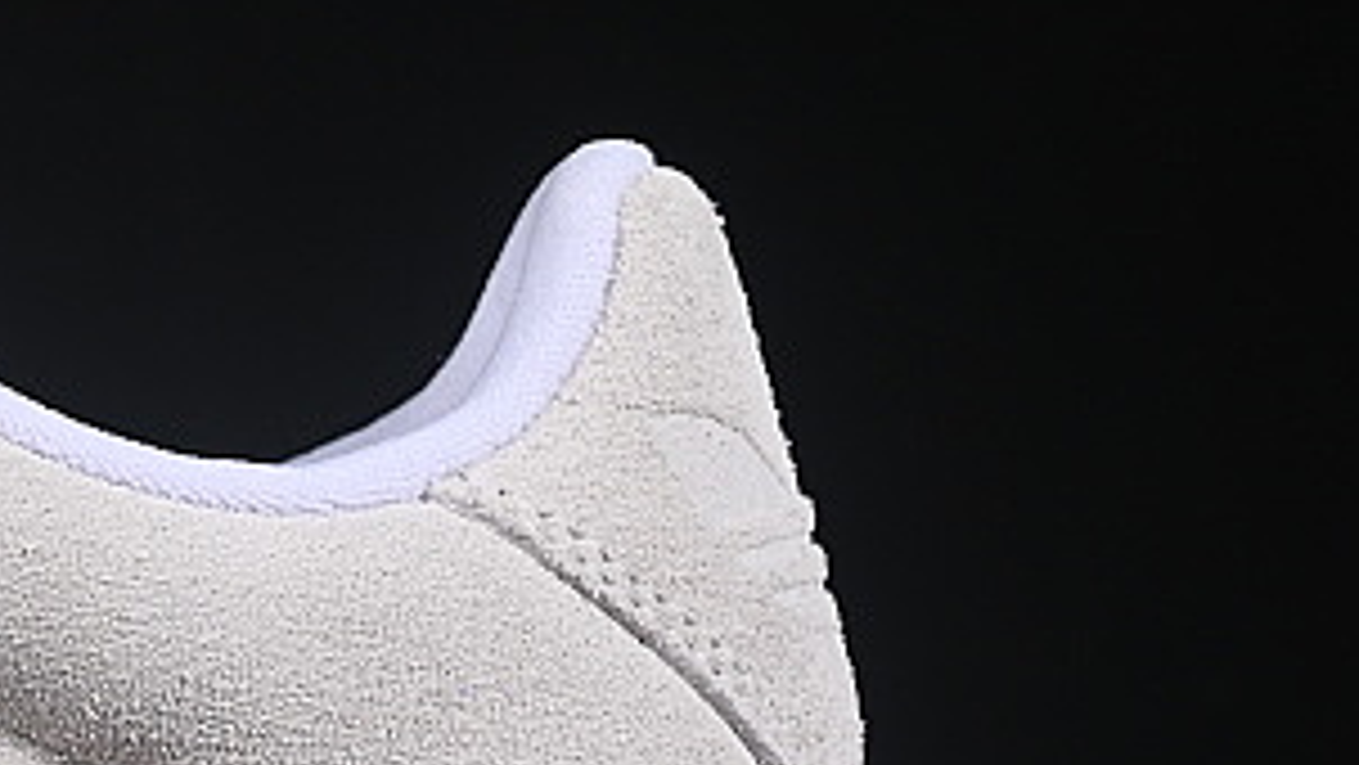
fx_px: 10128
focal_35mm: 281
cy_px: 378
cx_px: -657
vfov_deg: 4.3
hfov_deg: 7.5
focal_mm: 50
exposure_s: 1/80
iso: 160
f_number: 8
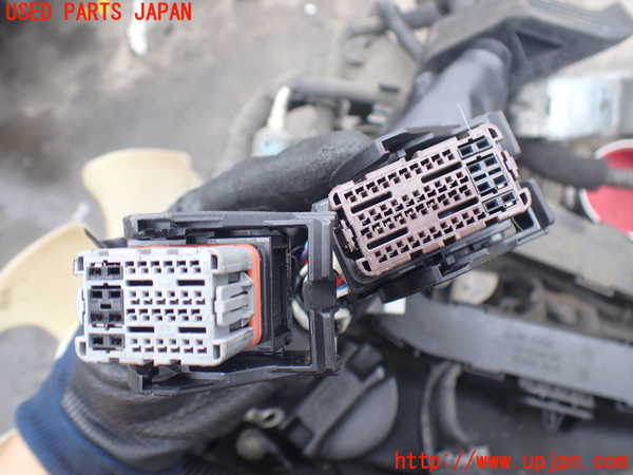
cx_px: 316
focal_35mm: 30
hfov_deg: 60.0
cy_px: 238
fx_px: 549
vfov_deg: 46.8
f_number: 2.3
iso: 200
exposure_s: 1/125
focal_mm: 5.4
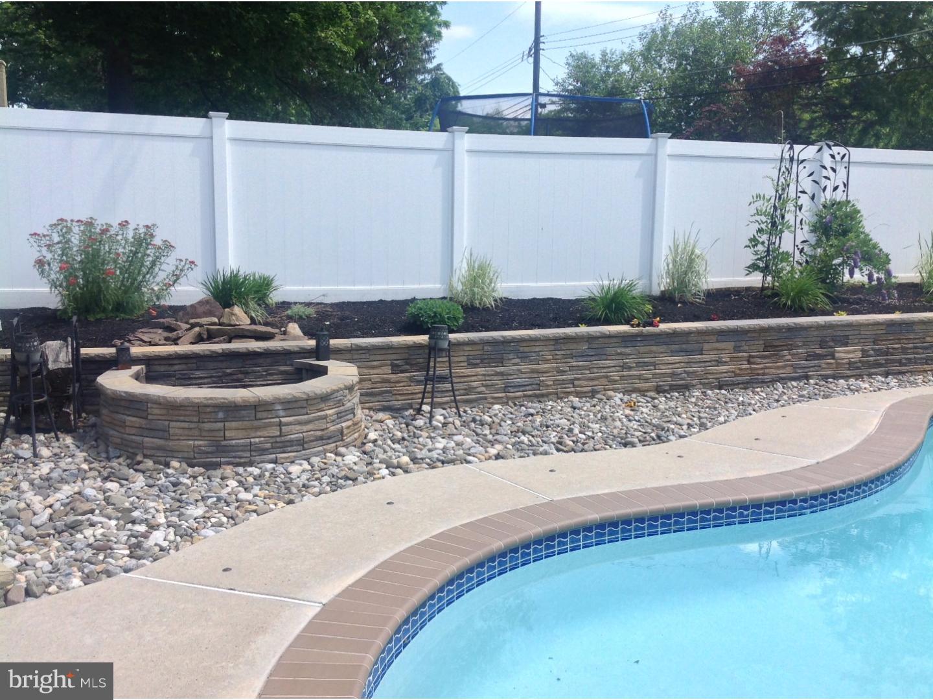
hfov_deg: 52.6
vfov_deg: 40.7
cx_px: 466
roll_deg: -1.5
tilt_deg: -8.6
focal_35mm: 35
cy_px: 350
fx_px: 943
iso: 50
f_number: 2.4
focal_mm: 4.28
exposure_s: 1/975
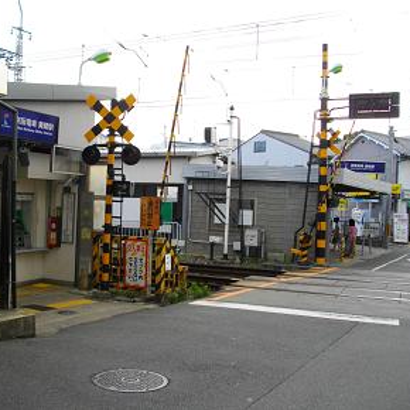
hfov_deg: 43.8
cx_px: 186
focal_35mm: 38
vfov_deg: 43.9
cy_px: 205
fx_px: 509
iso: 100
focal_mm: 5.7
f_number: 2.9
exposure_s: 1/250
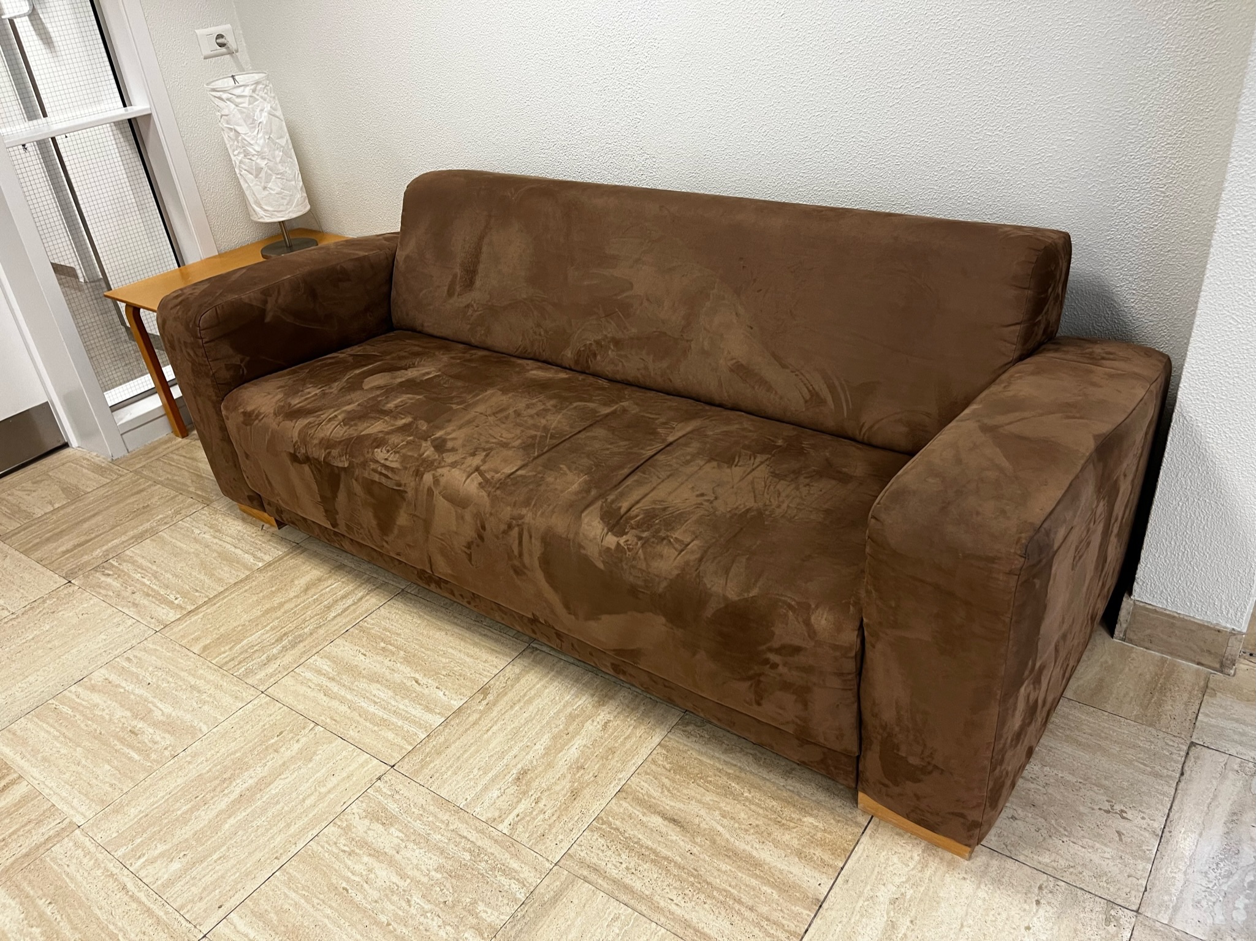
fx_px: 943
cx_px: 628
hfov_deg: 67.3
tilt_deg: -30.7
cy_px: 470
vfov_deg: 53.0
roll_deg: +6.6
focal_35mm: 26
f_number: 1.6
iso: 100
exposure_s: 1/50
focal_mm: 5.1
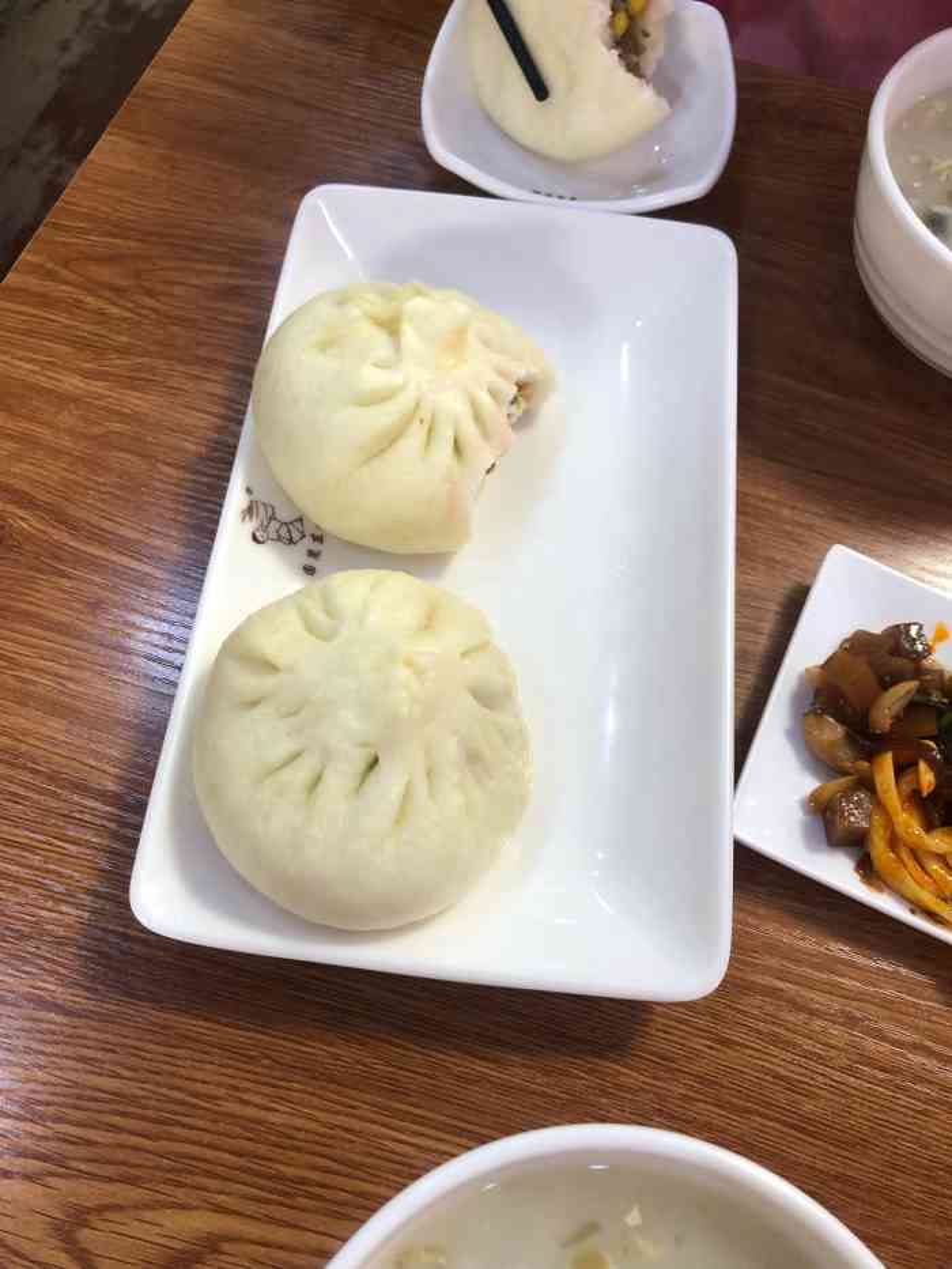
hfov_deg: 48.2
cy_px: 634
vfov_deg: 61.7
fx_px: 1063
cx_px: 476
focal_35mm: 29
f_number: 1.8
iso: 40
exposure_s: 1/25
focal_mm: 3.99
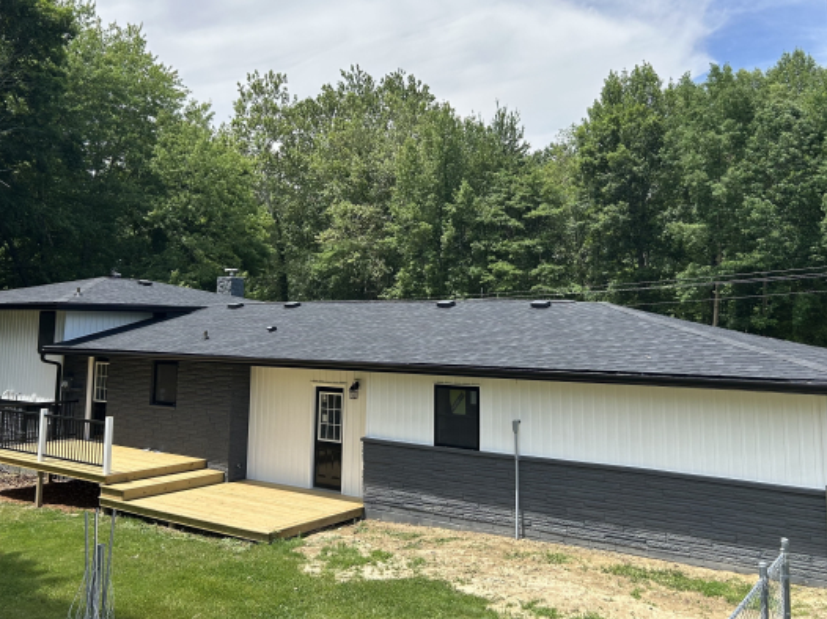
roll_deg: -0.3
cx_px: 377
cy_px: 242
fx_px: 788
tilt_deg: +5.8
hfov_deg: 55.3
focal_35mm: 33
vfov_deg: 42.7
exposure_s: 1/3571
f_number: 1.5
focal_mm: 5.7
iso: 50
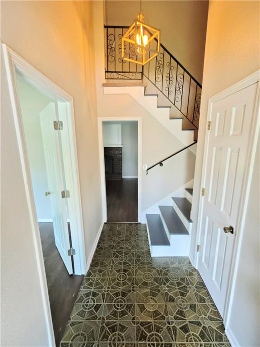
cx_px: 130
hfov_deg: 81.7
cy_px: 174
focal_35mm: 15
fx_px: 150
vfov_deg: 98.2
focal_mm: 2.3
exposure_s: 1/120
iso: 1000
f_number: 2
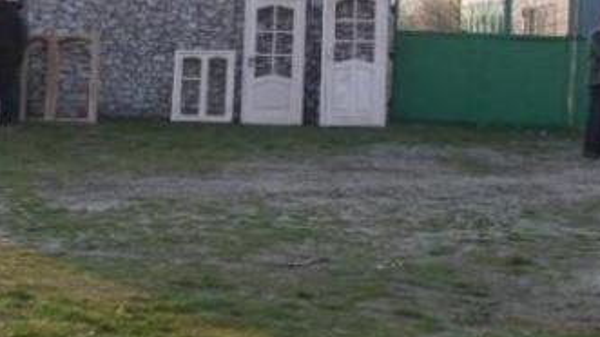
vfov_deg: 15.1
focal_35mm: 80
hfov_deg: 26.5
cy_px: 141
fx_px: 1272
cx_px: 230
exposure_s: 1/350
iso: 80
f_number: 2.8
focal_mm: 6.3
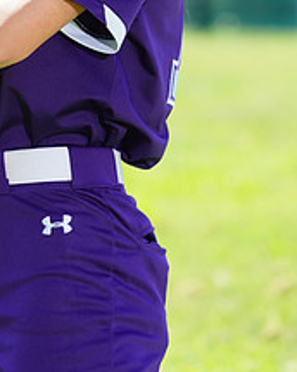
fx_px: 8175
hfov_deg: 2.1
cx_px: 26
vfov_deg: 2.6
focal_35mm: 744
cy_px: -121
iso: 200
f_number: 9
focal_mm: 294
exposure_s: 1/160
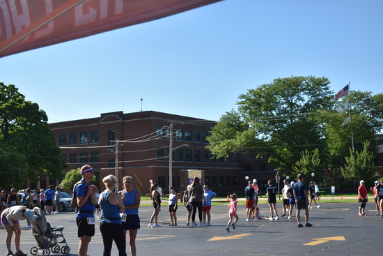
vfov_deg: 26.5
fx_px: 543
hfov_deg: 38.9
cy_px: 128
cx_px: 192
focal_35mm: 51
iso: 400
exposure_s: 1/1600
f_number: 6.3
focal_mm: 34
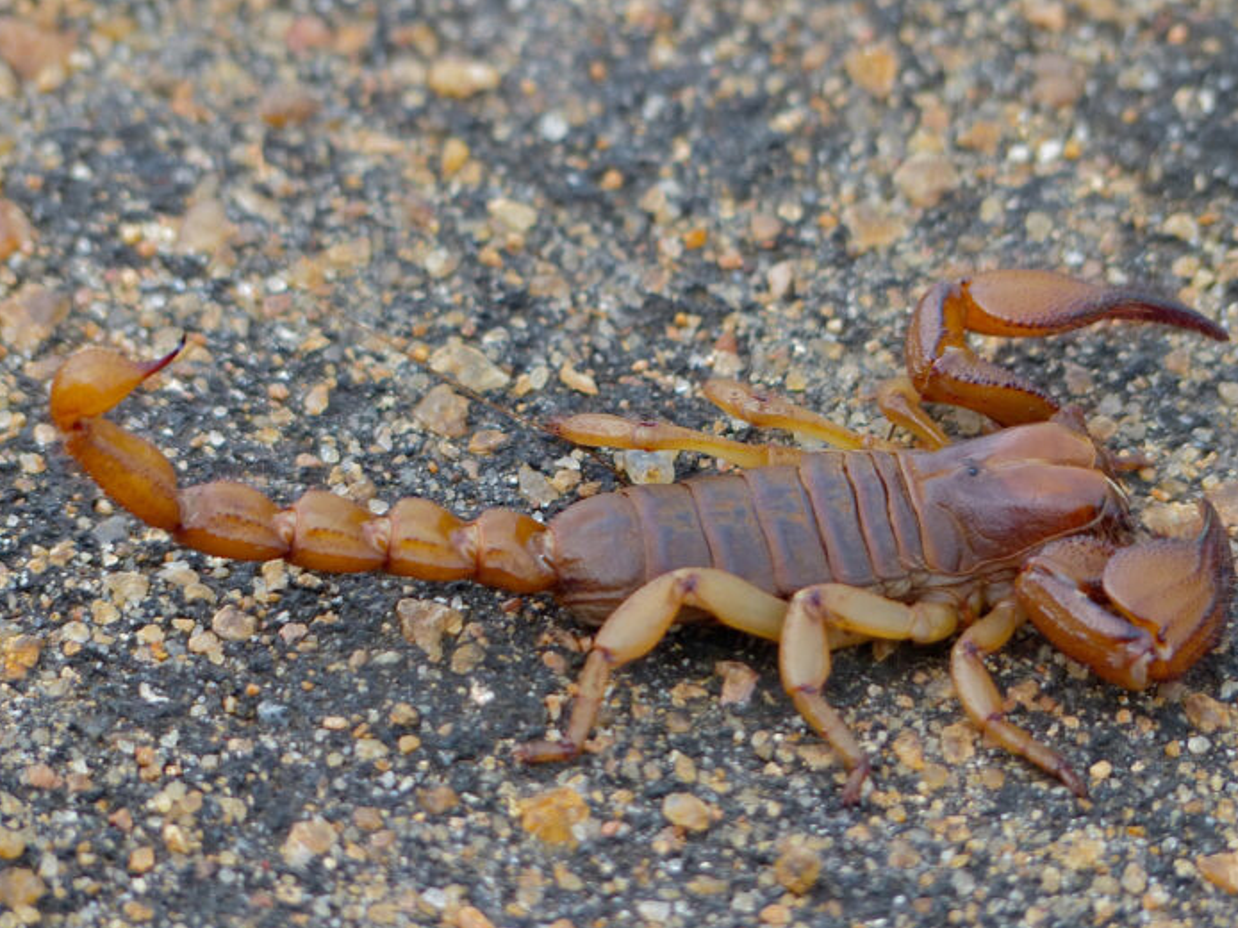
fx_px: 22952
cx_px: 644
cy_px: 469
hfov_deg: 3.1
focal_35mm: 642
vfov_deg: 2.3
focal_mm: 104.4
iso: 200
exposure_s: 1/400
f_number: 2.8
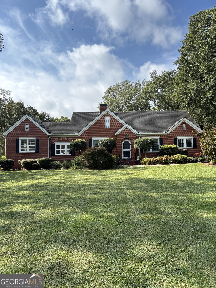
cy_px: 144
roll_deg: +1.3
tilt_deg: +5.3
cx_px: 108
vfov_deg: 67.3
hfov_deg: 53.1
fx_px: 216
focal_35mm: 26
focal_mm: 5.96
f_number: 1.6
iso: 50
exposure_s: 1/1016
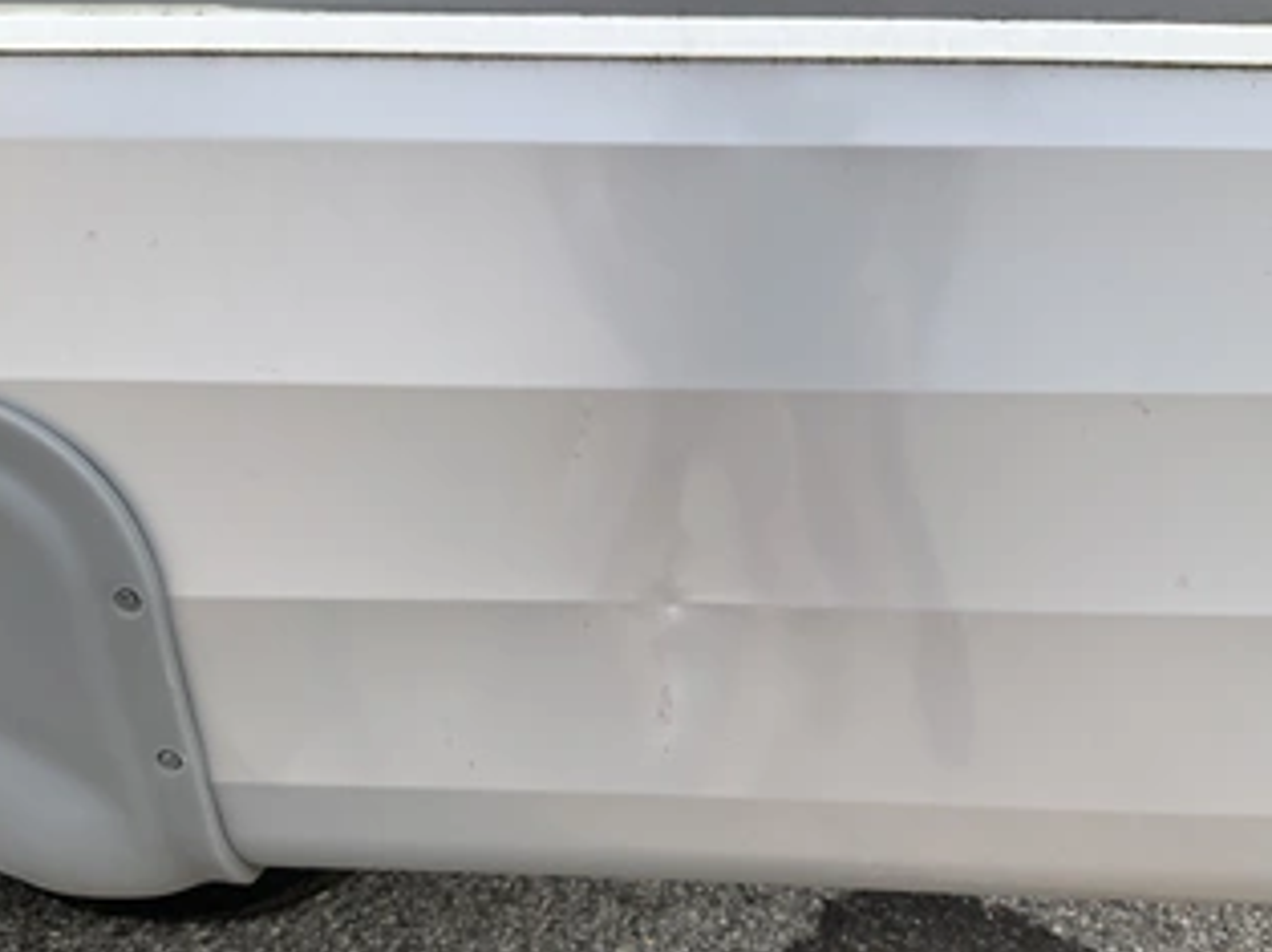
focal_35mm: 37
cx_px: 660
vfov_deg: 38.5
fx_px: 1359
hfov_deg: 50.2
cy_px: 563
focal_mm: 3
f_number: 1.8
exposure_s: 1/1098
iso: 25
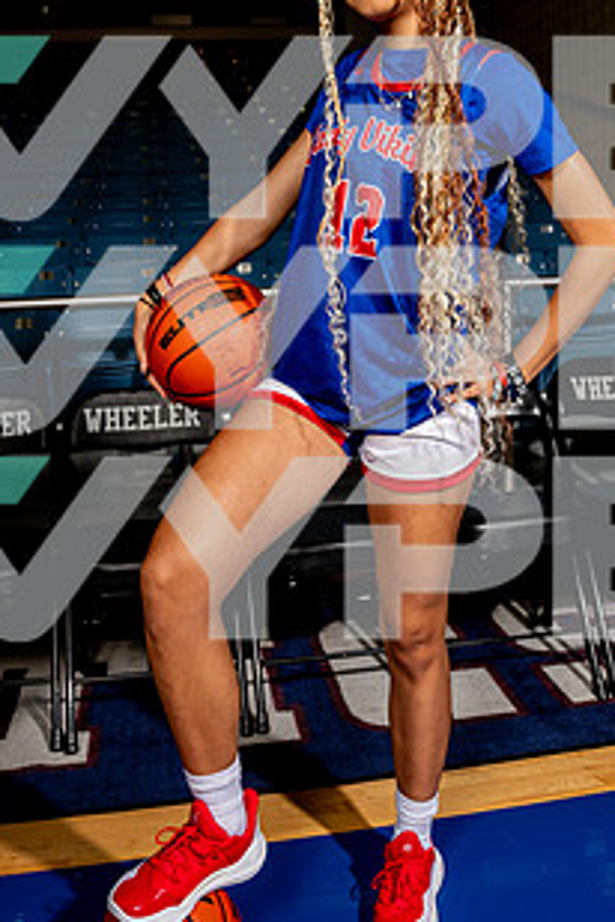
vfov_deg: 53.8
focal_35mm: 35
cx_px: 316
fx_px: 897
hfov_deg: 37.8
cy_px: 340
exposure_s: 1/125
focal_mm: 24
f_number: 7.1
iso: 250
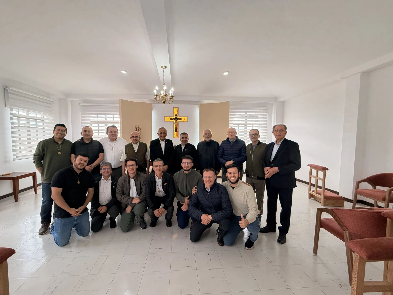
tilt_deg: -3.0
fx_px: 170
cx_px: 189
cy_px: 149
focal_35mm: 15
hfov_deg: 98.1
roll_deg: +0.1
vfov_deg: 81.7
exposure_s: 1/120
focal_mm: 2.2
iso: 160
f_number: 2.2
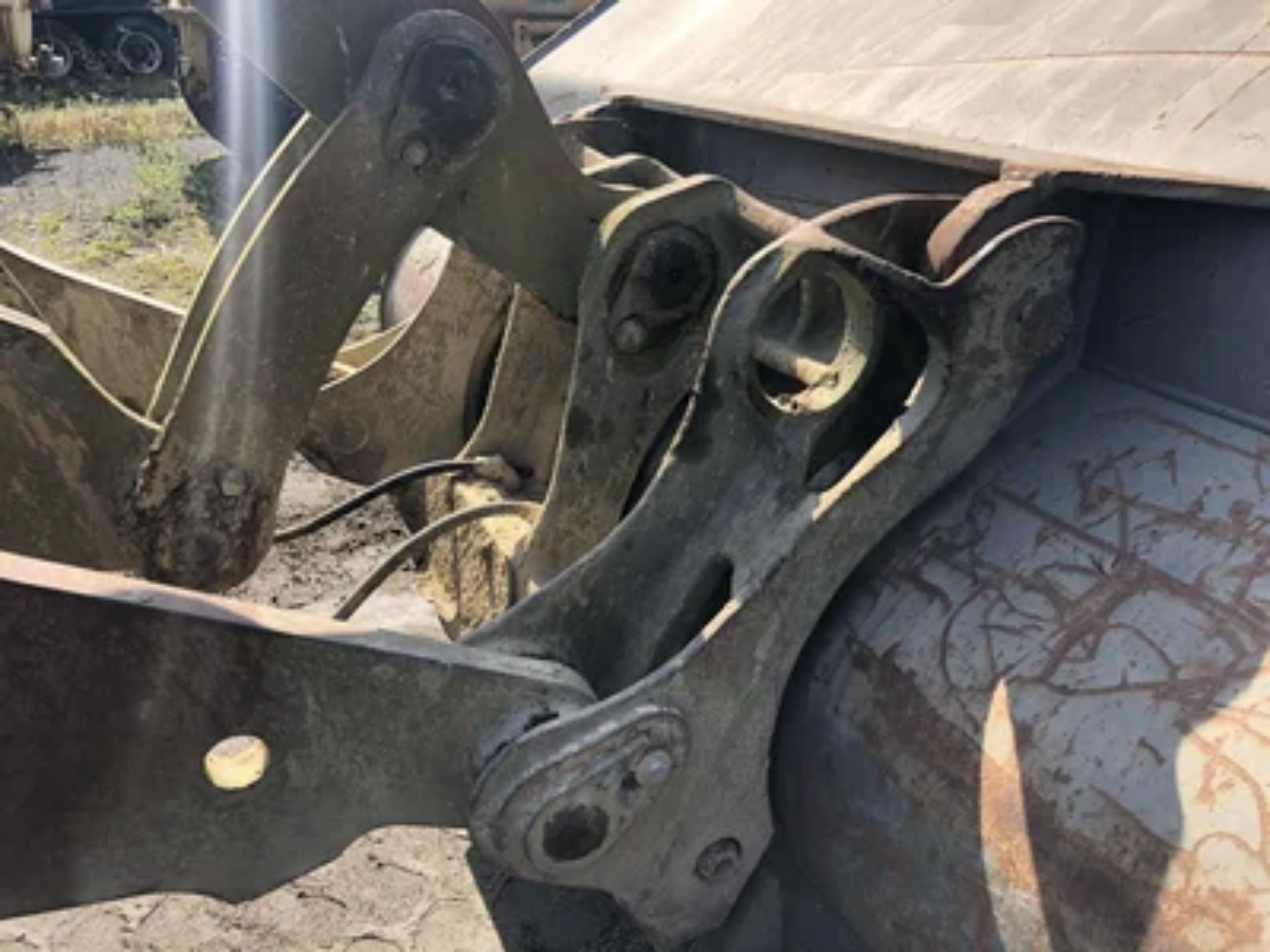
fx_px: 1027
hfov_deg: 63.4
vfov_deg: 49.7
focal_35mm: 28
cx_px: 635
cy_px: 476
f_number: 1.8
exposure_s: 1/428
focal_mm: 4
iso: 20
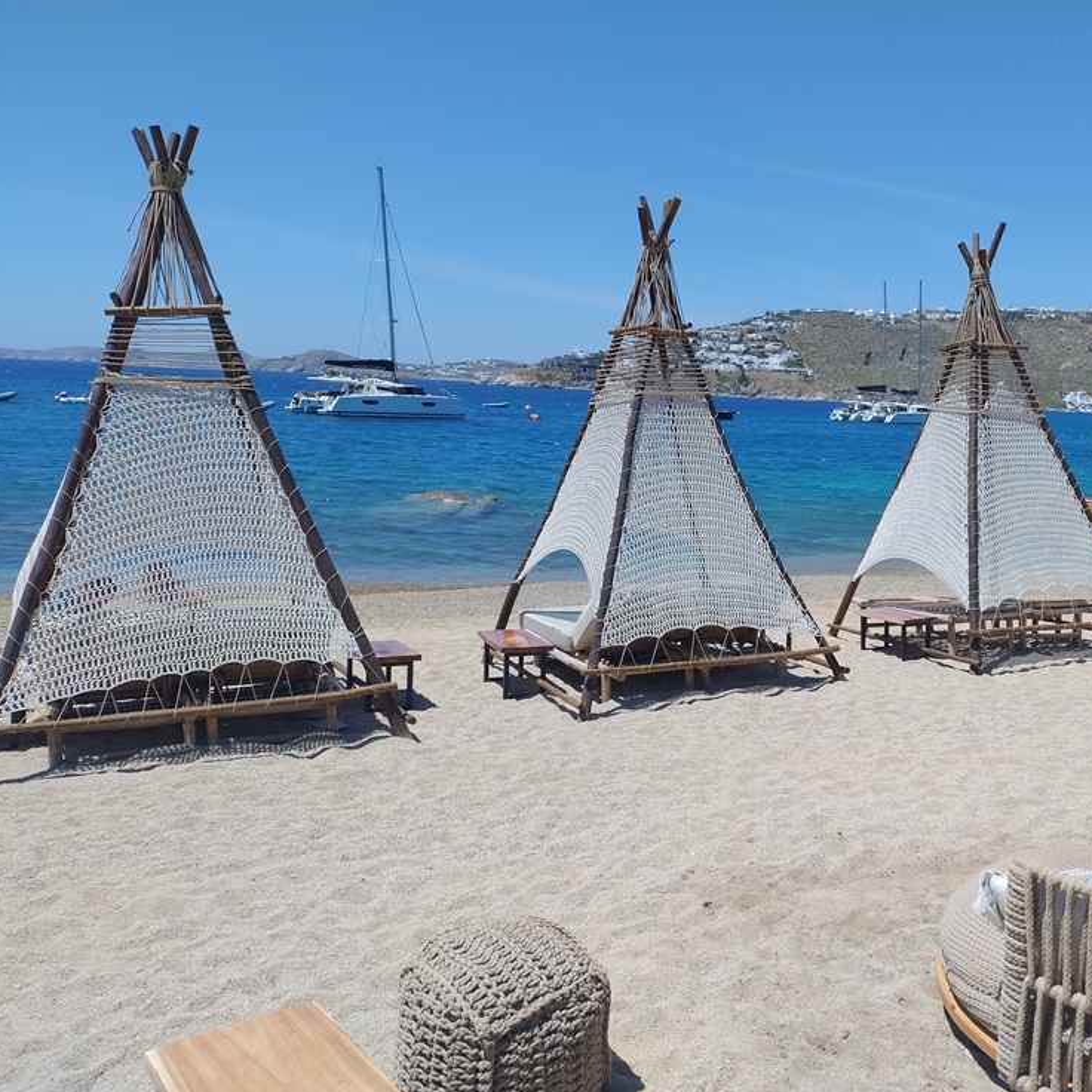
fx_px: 1071
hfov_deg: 53.2
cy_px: 543
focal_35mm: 30
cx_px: 712
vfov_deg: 54.0
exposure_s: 1/997
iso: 100
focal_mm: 4.71
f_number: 1.7
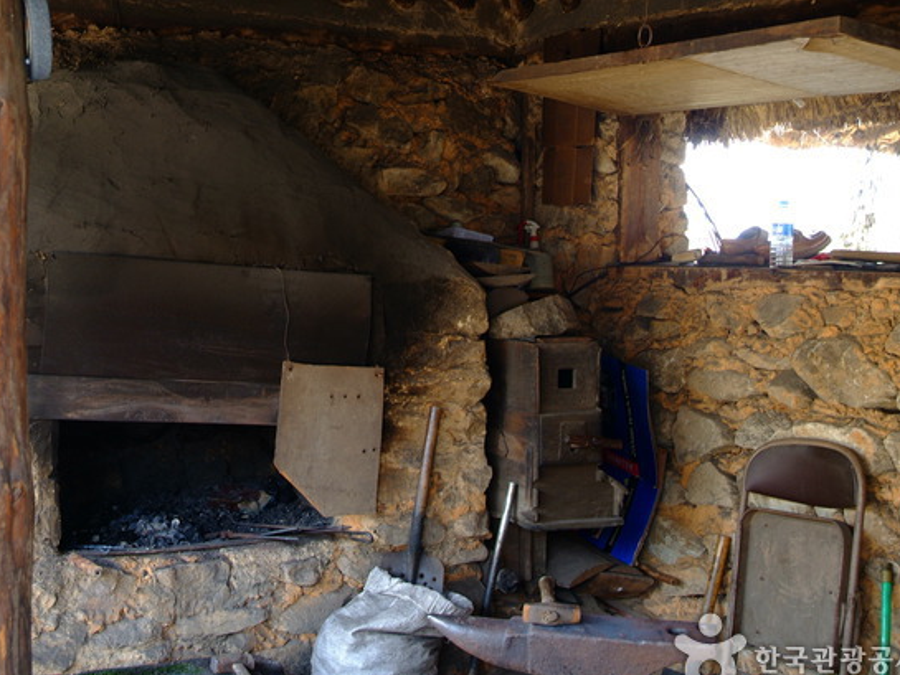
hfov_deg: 33.1
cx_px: 369
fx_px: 1508
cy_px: 333
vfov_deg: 25.2
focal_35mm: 58
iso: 200
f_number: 4.8
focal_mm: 31
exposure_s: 1/30
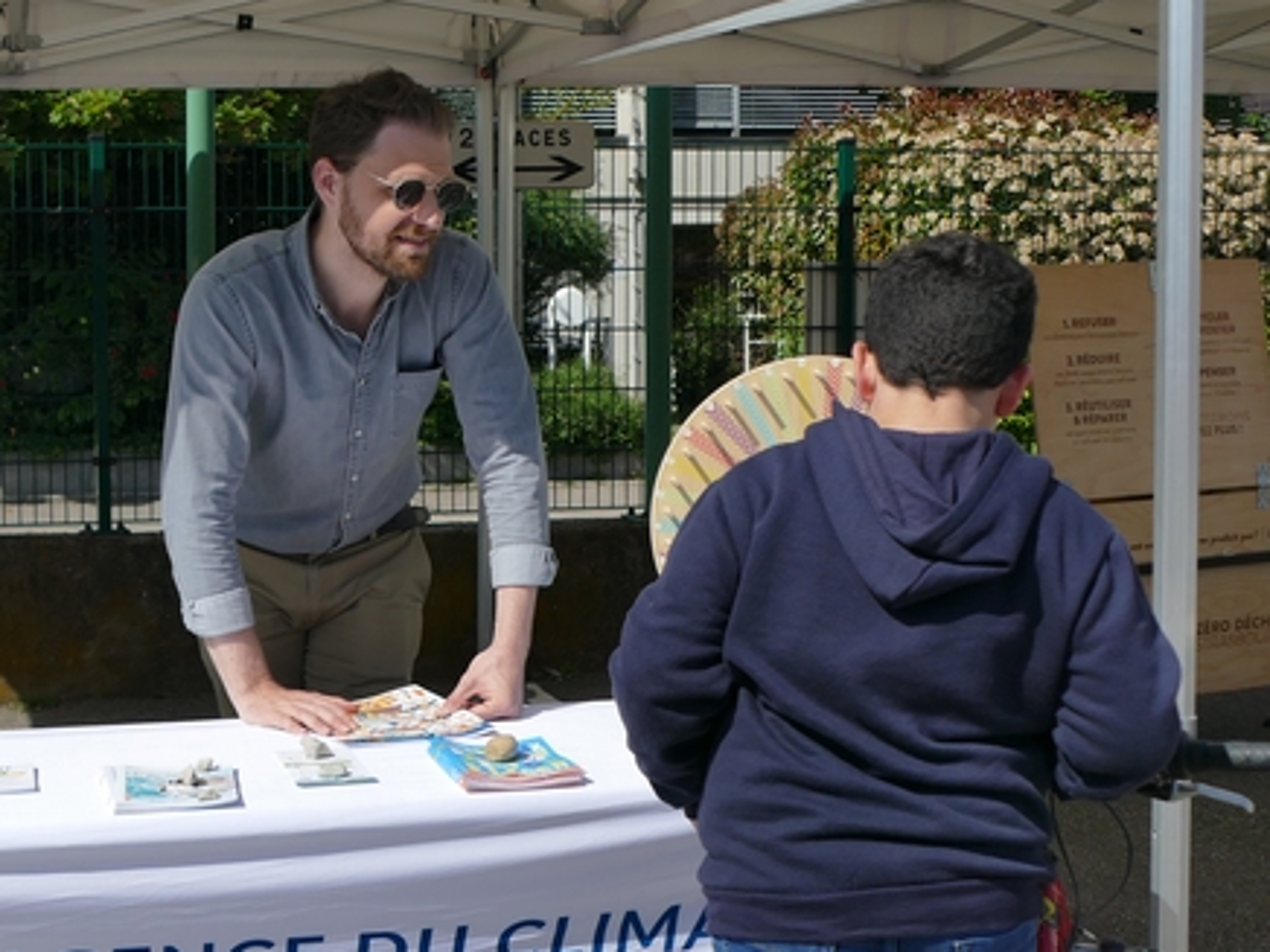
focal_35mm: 67
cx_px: 338
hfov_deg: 28.6
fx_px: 2458
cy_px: 517
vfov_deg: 21.9
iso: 125
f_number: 3.9
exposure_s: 1/2000
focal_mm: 13.7
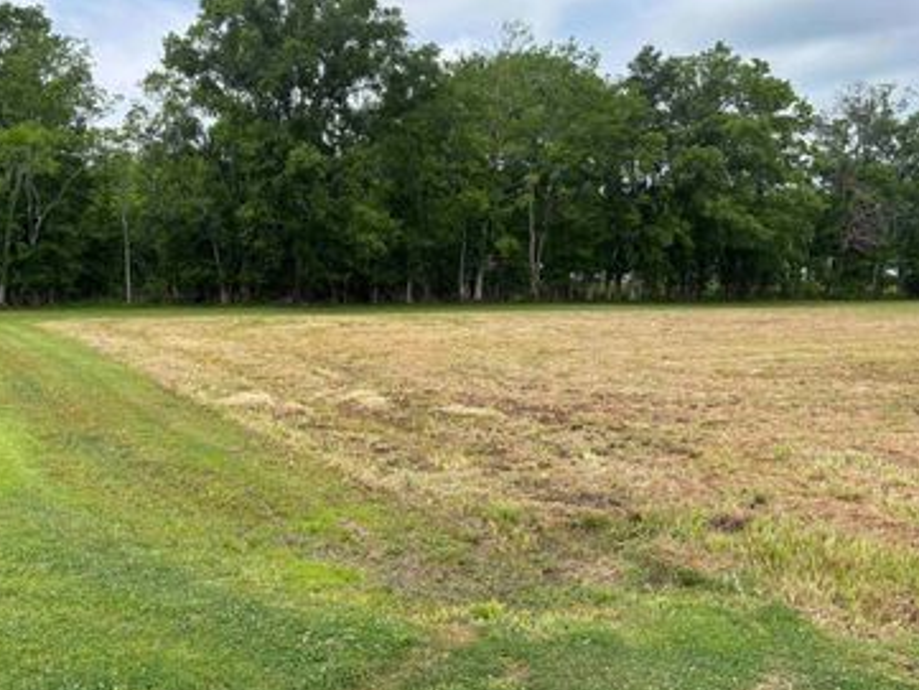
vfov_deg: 39.6
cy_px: 312
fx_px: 956
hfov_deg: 50.9
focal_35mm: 36
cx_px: 351
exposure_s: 1/2342
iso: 50
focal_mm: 5.96
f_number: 1.6
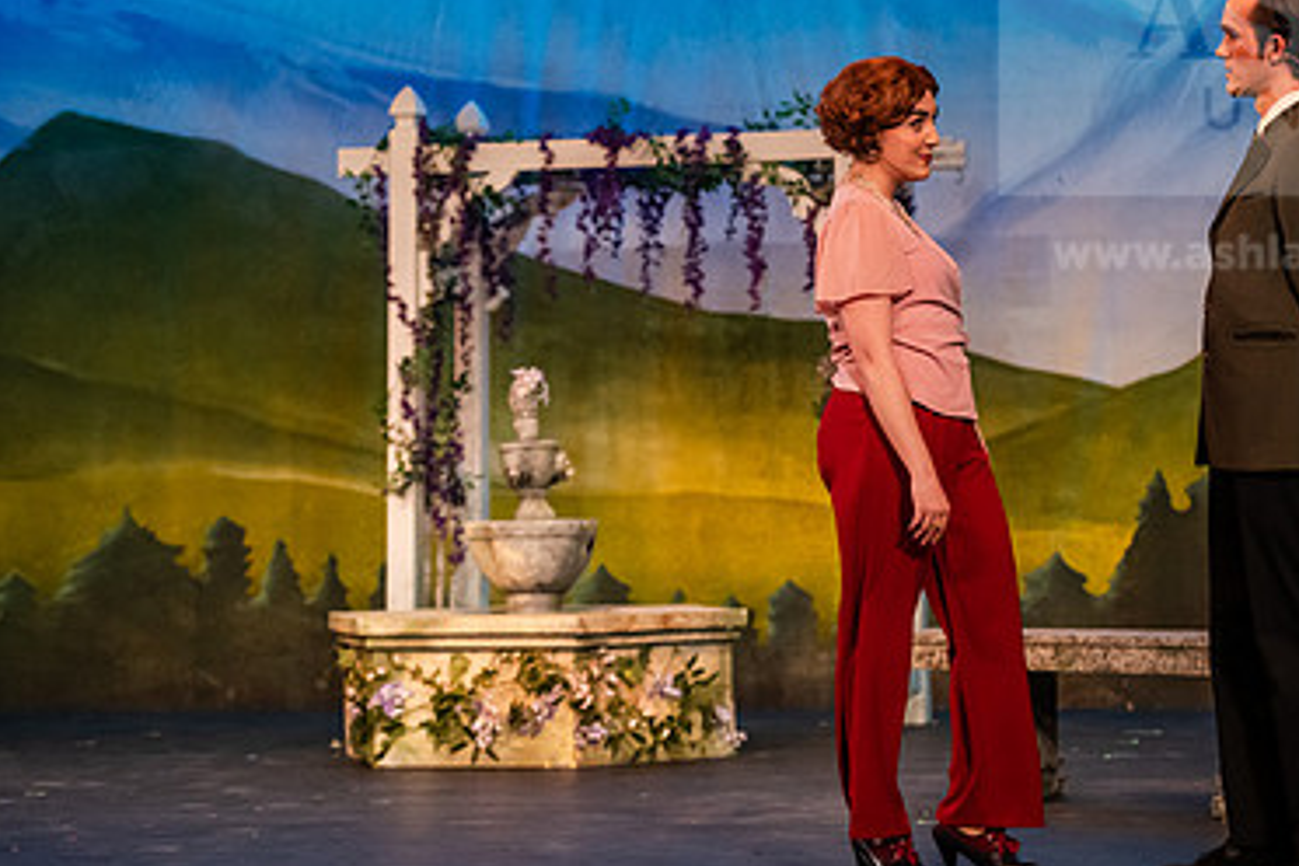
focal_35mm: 117
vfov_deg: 11.7
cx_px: 894
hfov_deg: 17.4
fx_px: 4221
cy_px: 326
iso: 2500
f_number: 3.2
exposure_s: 1/250
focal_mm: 75
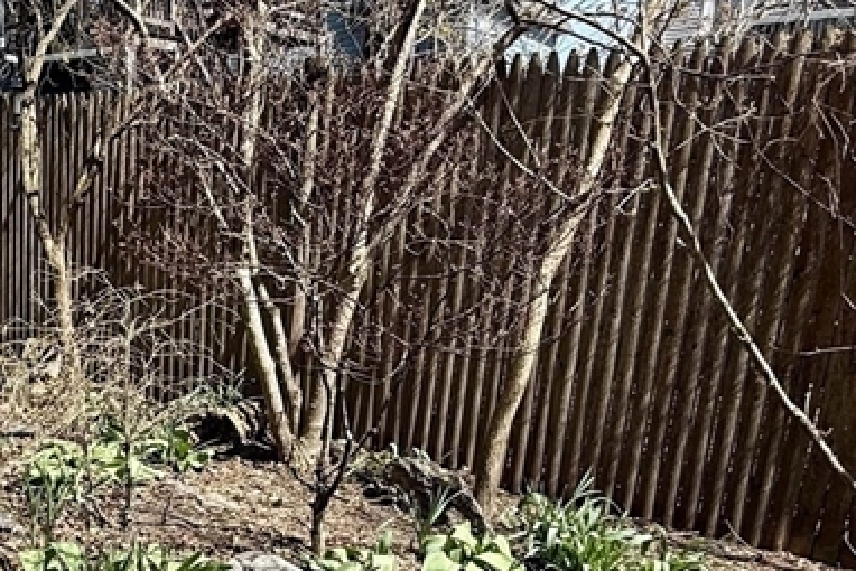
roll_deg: -0.5
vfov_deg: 33.6
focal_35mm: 39
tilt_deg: -14.4
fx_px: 928
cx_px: 121
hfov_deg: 45.8
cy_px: 428
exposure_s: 1/830
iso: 50
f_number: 2.2
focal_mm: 2.22
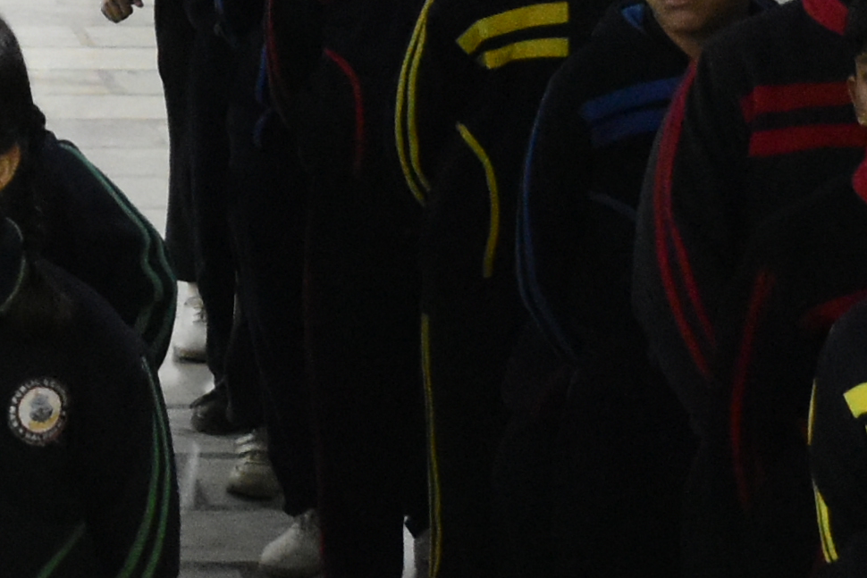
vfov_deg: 8.1
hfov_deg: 12.0
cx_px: -245
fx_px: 4022
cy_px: -226
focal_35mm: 167
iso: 3200
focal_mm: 18
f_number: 3.5
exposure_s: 1/100
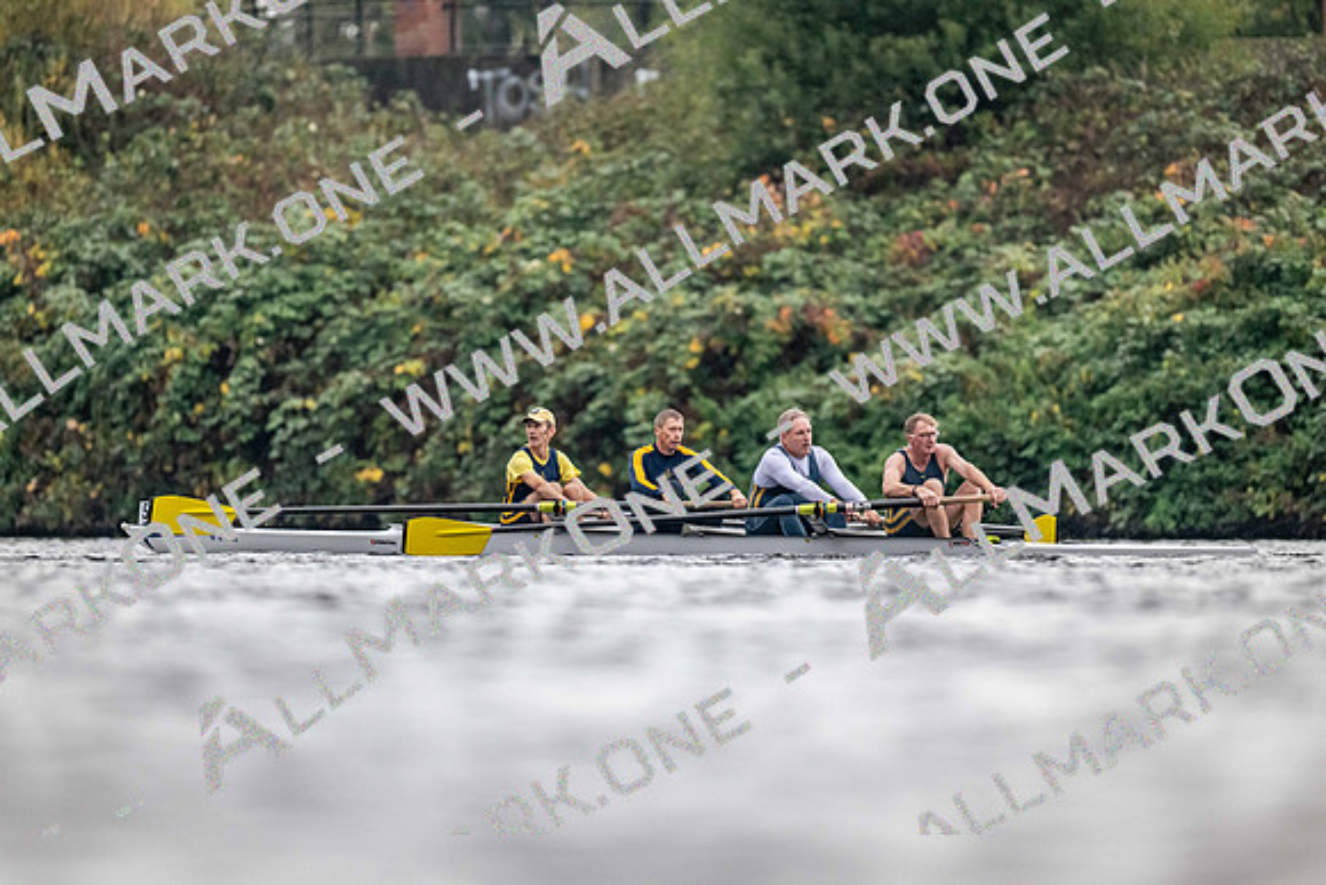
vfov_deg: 2.3
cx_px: 663
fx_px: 22104
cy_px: 442
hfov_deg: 3.4
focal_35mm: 600
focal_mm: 600
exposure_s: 1/2500
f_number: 4
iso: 2800
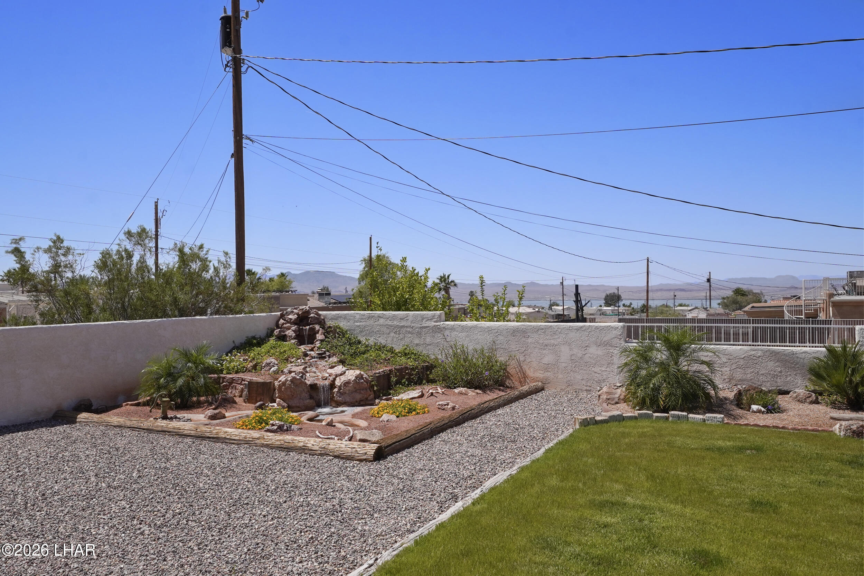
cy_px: 288
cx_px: 432
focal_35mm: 27
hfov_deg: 67.4
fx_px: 648
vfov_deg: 47.9
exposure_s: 1/250
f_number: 9
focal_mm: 18
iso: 250
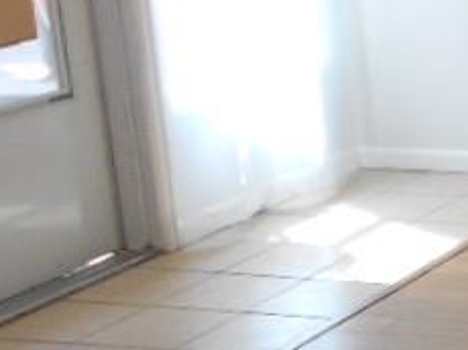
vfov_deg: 12.7
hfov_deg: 13.8
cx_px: 1001
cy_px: 102
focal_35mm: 116
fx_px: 1567
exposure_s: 1/30
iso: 125
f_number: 3.2
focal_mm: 4.6
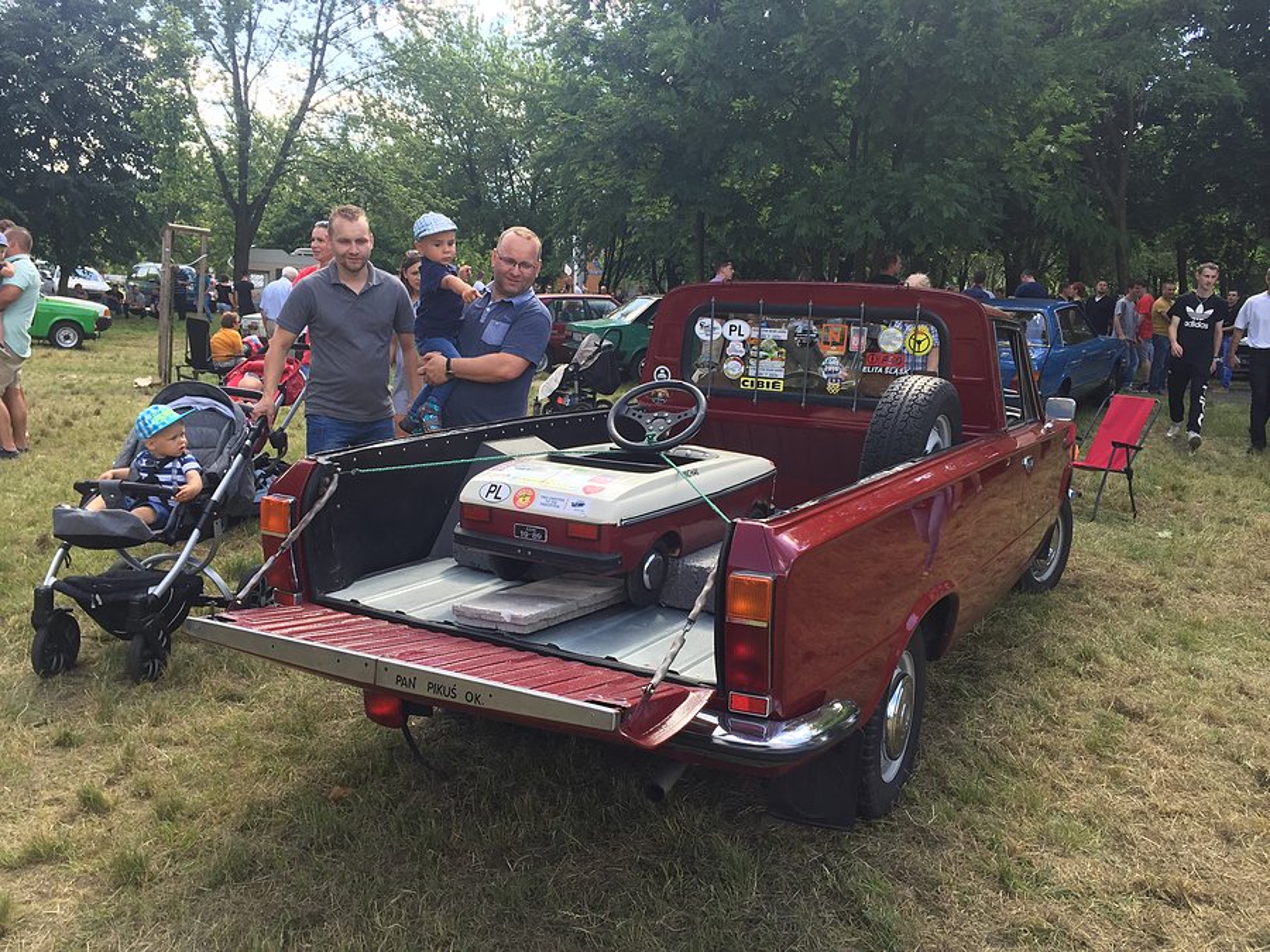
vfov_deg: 48.2
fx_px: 1064
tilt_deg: -8.7
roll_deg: -3.7
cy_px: 476
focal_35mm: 29
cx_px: 635
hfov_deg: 61.7
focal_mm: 4.15
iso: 32
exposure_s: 1/363
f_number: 2.2
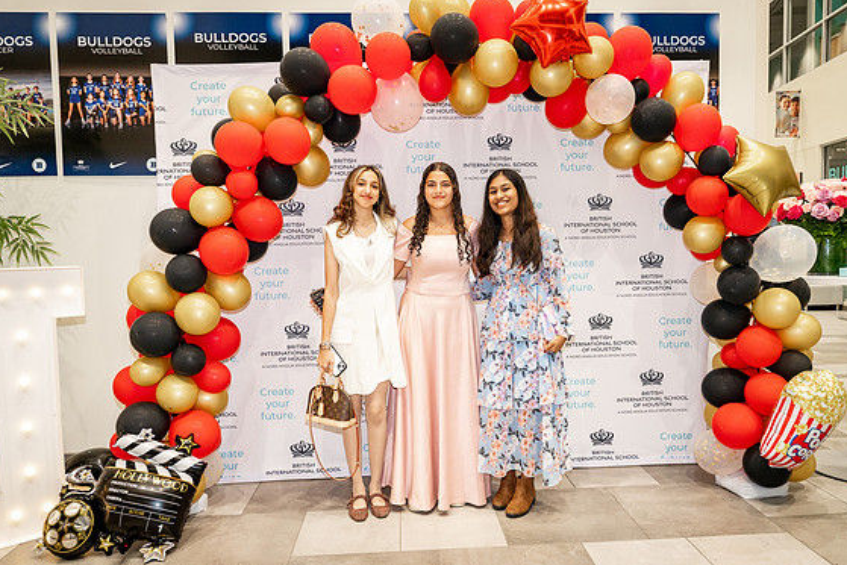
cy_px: 287
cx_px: 435
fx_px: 659
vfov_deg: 46.4
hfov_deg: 65.4
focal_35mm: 28
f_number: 4
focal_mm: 27
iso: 1250
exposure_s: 1/100
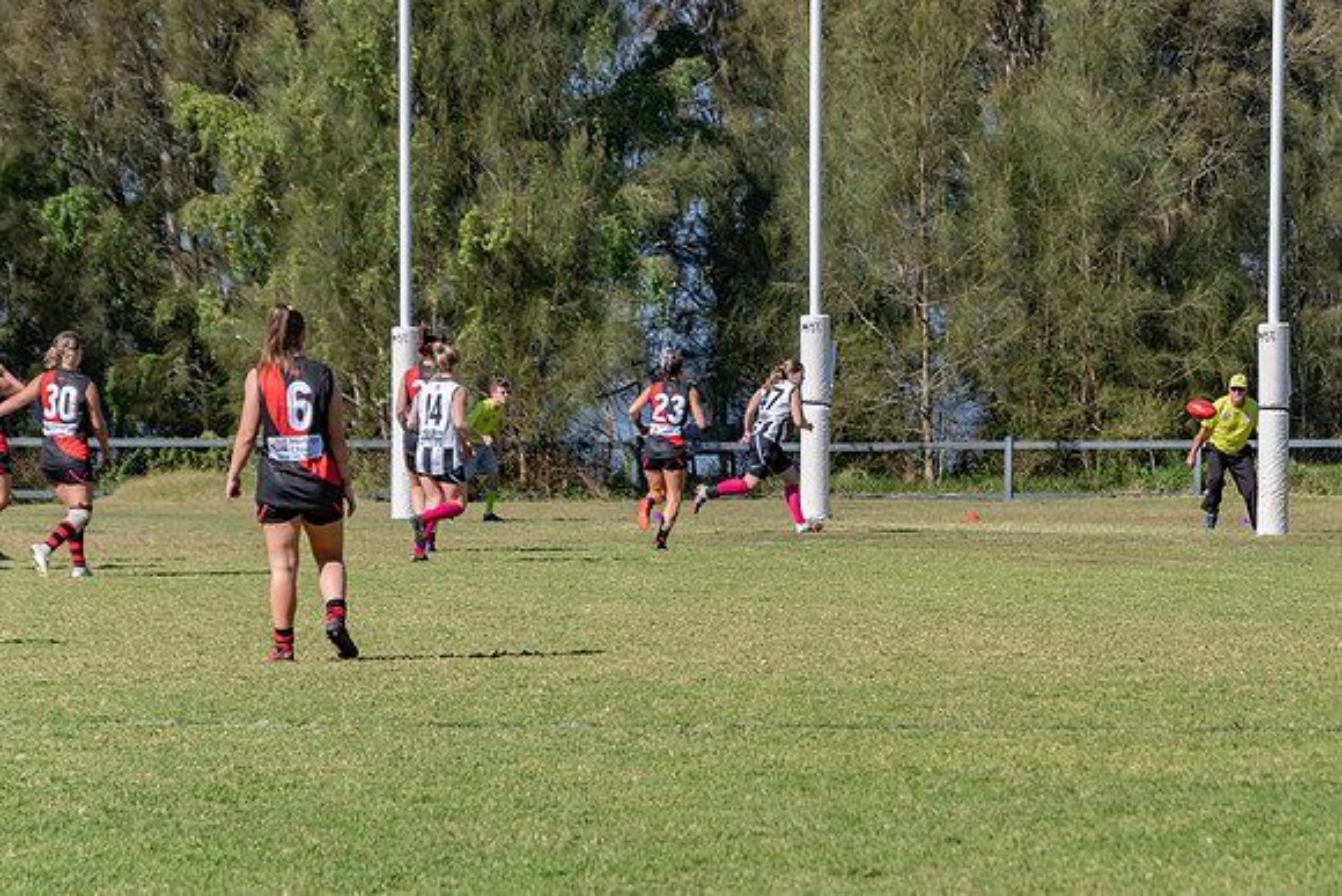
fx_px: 8551
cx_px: 756
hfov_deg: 9.0
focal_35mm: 229
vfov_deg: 6.0
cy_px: 391
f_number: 6.3
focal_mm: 135
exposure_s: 1/4000
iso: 800
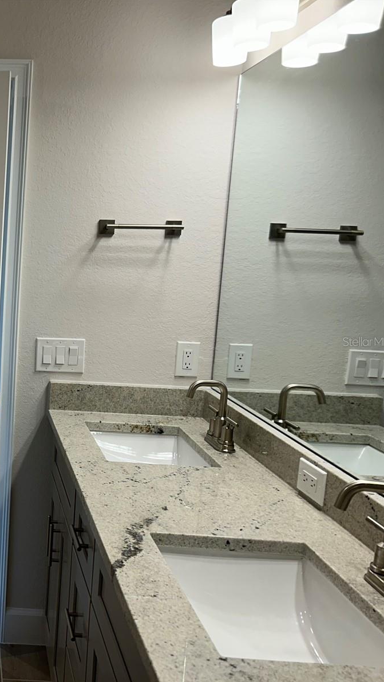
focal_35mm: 38
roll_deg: -1.9
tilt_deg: -7.6
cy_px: 341
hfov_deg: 27.8
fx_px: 688
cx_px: -61
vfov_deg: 52.8
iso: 40
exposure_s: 1/120
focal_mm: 5.7
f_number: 1.5
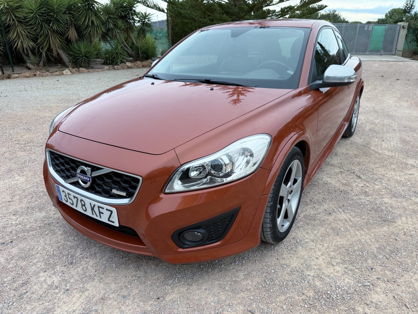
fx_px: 290
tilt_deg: -20.5
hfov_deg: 71.6
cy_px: 157
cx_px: 209
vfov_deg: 56.8
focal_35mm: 24
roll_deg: -0.9
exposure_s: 1/345
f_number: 1.78
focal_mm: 6.76
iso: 80
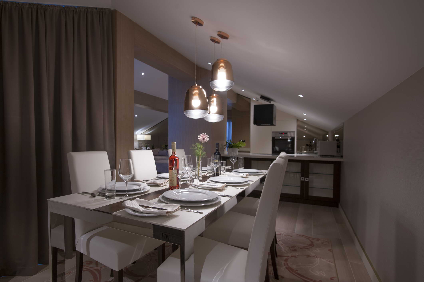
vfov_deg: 64.5
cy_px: 141
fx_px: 224
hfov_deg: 86.9
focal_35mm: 19
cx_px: 212
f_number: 7.1
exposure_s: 1/8
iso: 200
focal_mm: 19
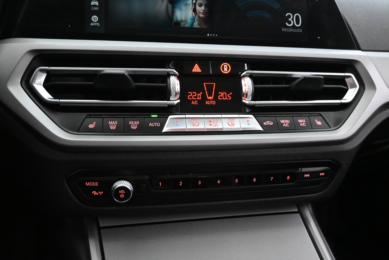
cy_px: 130
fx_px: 316
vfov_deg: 44.6
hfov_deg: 63.2
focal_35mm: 29
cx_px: 194
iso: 8000
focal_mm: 19.5
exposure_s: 1/30
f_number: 3.8
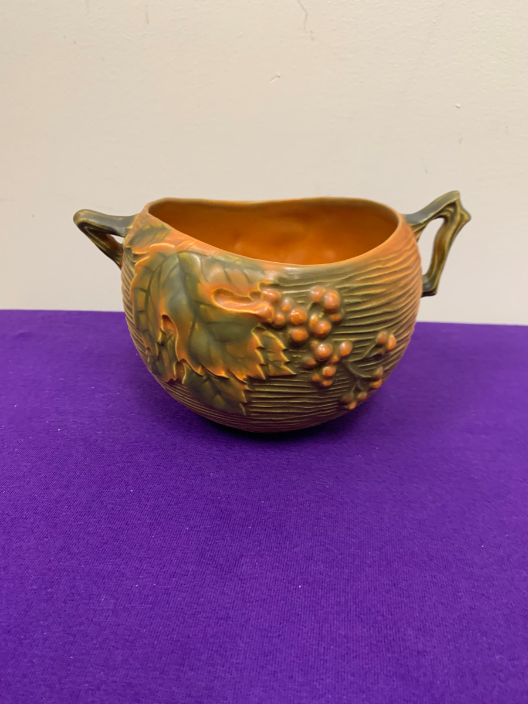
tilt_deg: -26.3
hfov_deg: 53.1
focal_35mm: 26
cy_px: 352
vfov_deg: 67.3
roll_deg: -2.0
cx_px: 264
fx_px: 529
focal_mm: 4.25
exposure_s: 1/50
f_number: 1.8
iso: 200
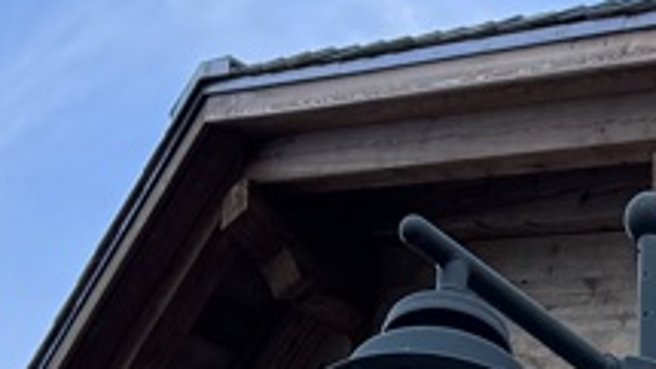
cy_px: 1497
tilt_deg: +13.9
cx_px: 970
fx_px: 2957
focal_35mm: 170
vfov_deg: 6.0
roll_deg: +0.6
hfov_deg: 12.1
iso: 80
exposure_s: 1/412
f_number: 1.78
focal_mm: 6.86
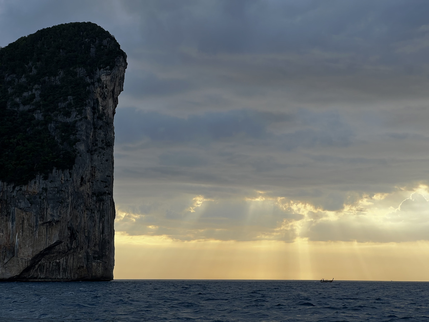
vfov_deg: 19.1
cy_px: 161
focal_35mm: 77
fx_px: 954
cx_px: 214
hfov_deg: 25.3
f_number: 2.8
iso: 32
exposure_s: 1/410
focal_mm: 9
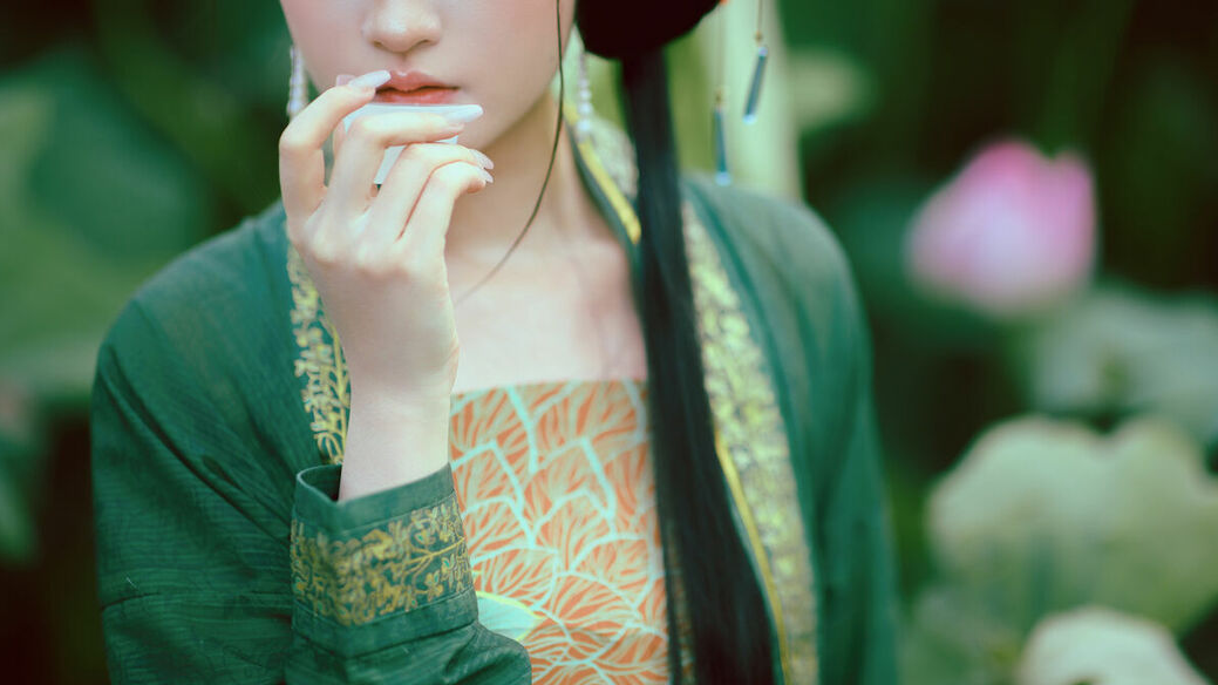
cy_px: 279
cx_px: 614
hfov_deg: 23.7
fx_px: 2906
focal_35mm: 90
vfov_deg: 13.4
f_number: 1.8
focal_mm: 85
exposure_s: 1/1000
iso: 100
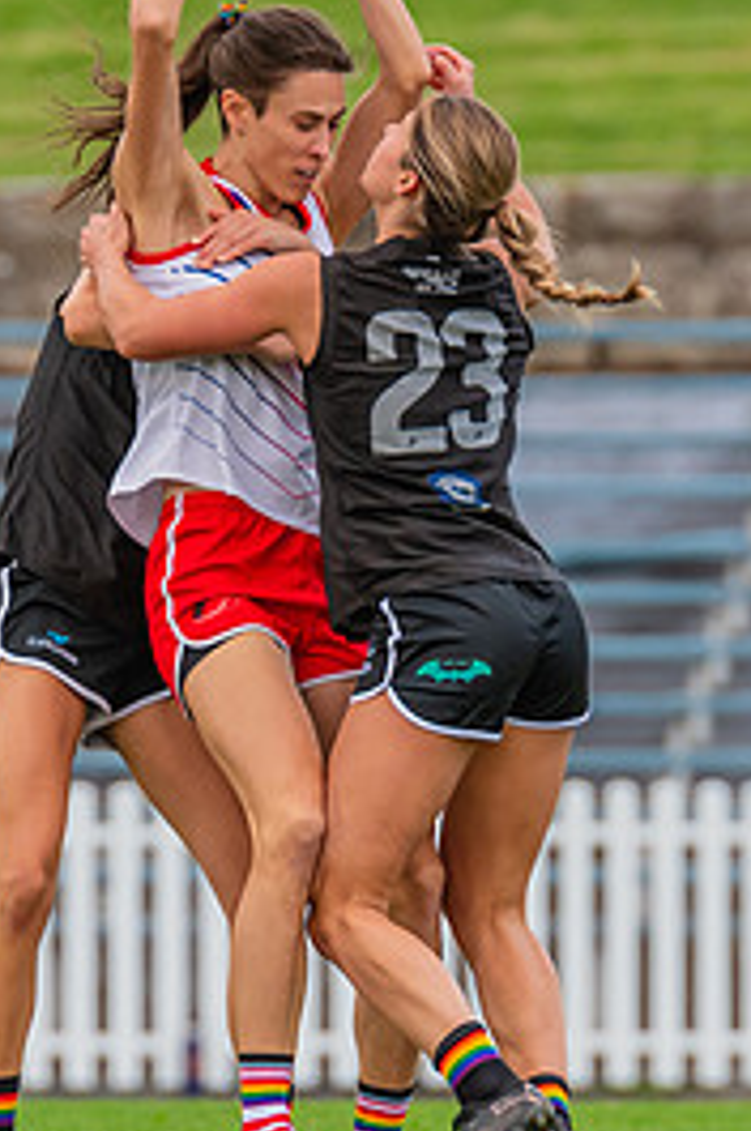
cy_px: 425
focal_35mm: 1337
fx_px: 41943
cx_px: 98
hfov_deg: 1.0
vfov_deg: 1.5
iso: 800
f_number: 5.6
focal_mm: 380
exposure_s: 1/1000
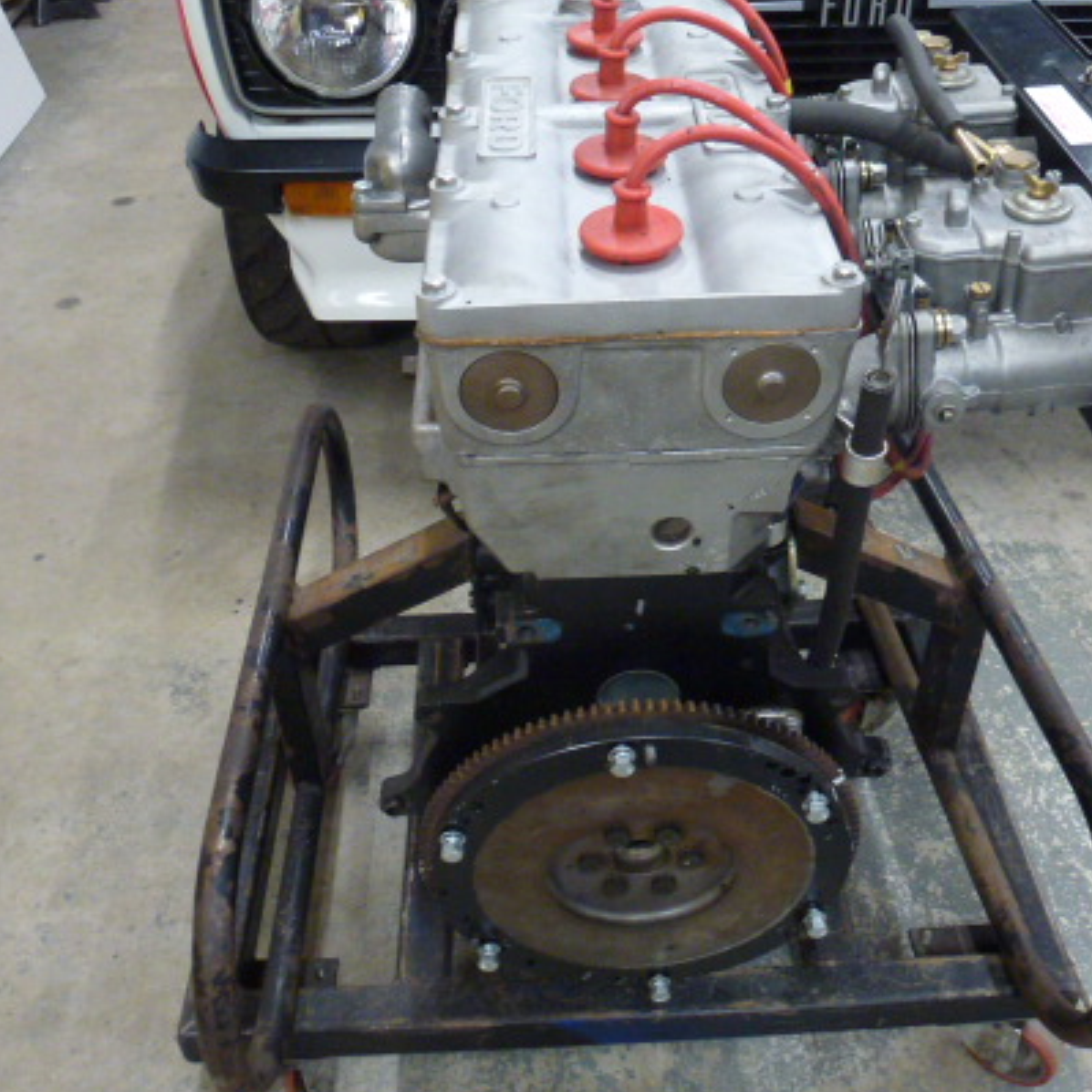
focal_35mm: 34
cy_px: 517
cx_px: 586
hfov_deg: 48.4
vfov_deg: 48.4
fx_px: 1213
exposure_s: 1/20
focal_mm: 4.3
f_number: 3.3
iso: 400
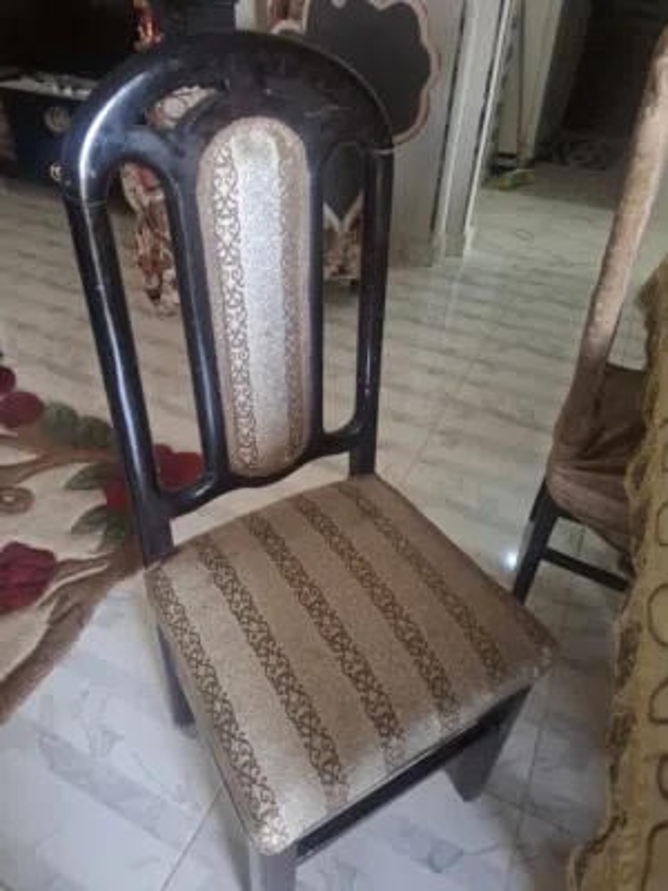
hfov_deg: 58.9
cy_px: 446
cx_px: 334
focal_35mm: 23
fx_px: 592
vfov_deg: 73.9
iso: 400
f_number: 1.8
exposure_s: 1/33
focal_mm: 5.54
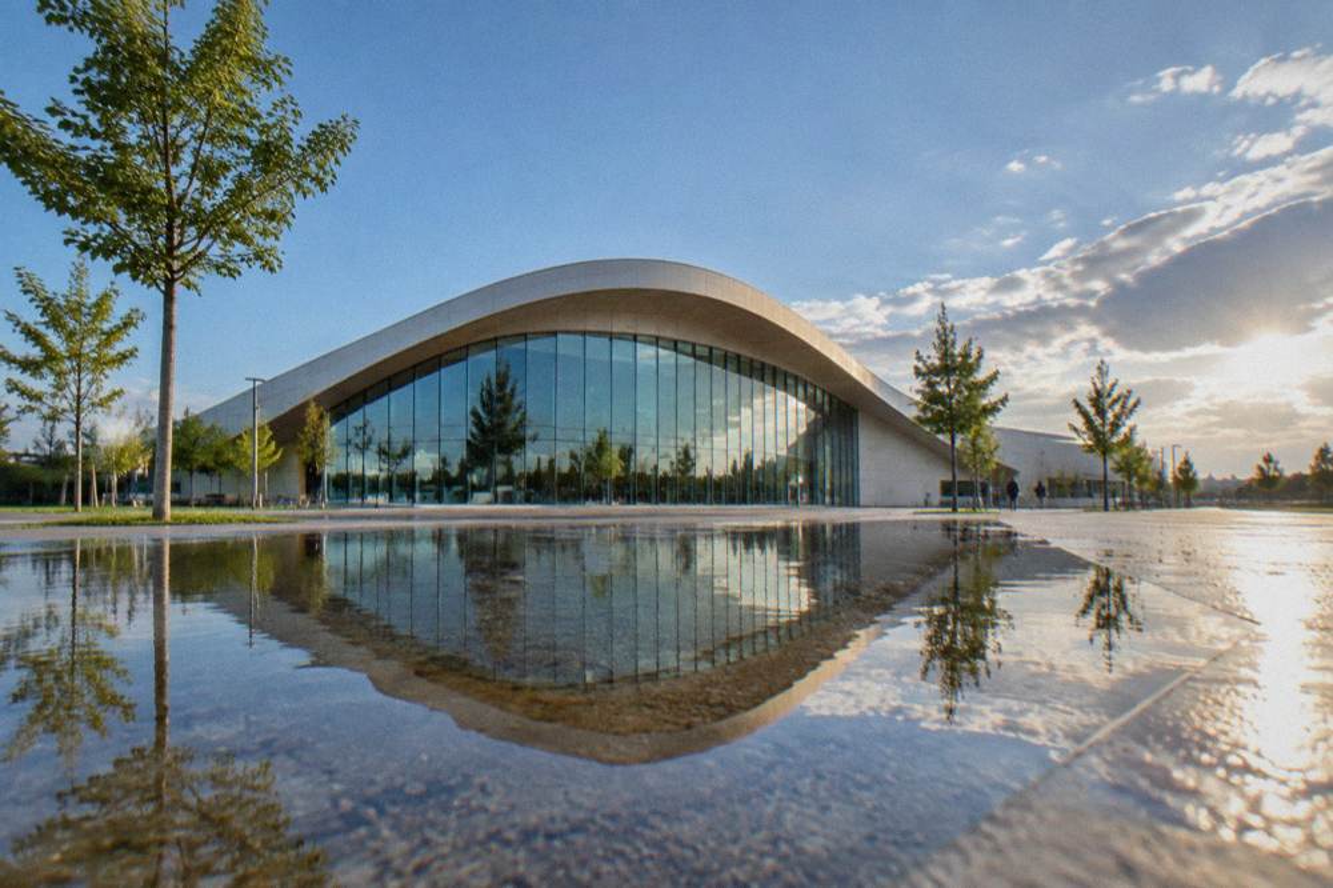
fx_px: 1295
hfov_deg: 54.5
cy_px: 444
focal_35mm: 35
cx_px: 666
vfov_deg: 37.8
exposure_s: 1/500
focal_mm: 35
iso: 400
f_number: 7.1
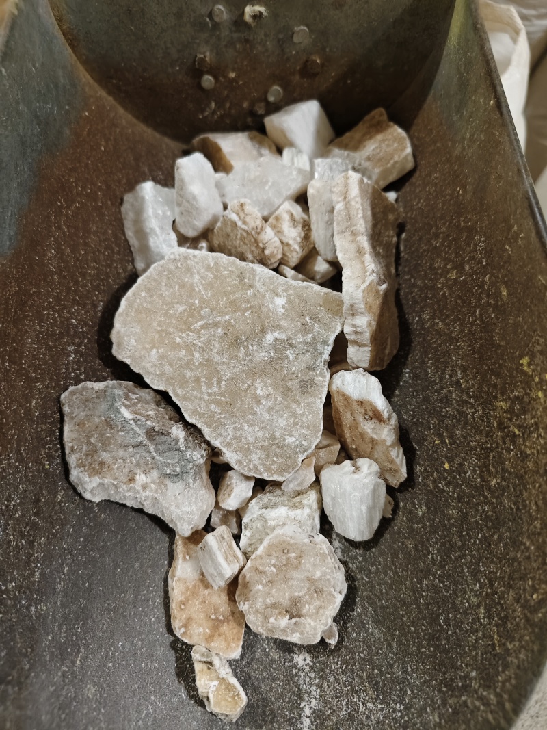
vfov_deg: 73.9
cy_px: 365
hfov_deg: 58.9
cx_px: 274
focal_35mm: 23
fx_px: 485
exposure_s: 1/249
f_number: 1.88
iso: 3920
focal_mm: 5.56
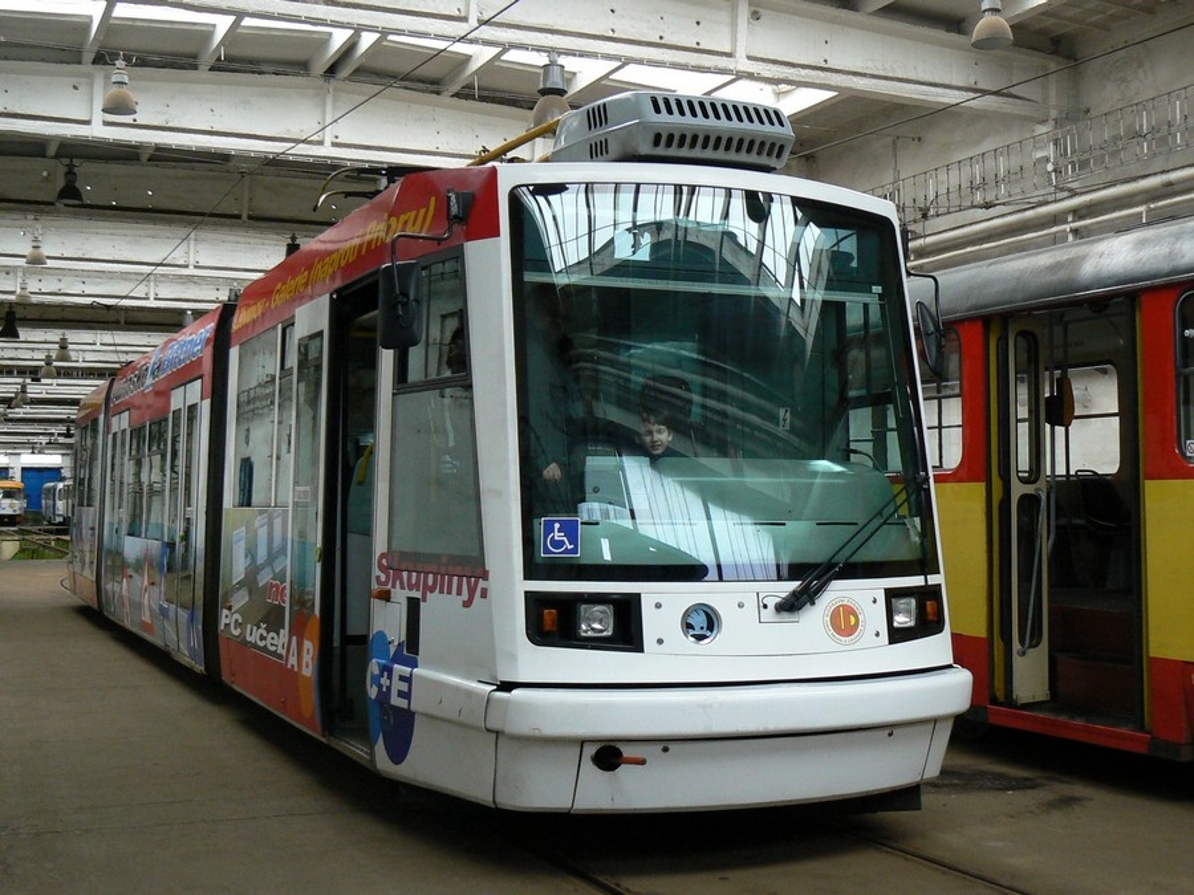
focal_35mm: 42
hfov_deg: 44.8
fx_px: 1449
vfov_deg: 34.3
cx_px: 597
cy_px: 448
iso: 200
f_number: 2.8
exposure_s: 1/100
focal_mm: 7
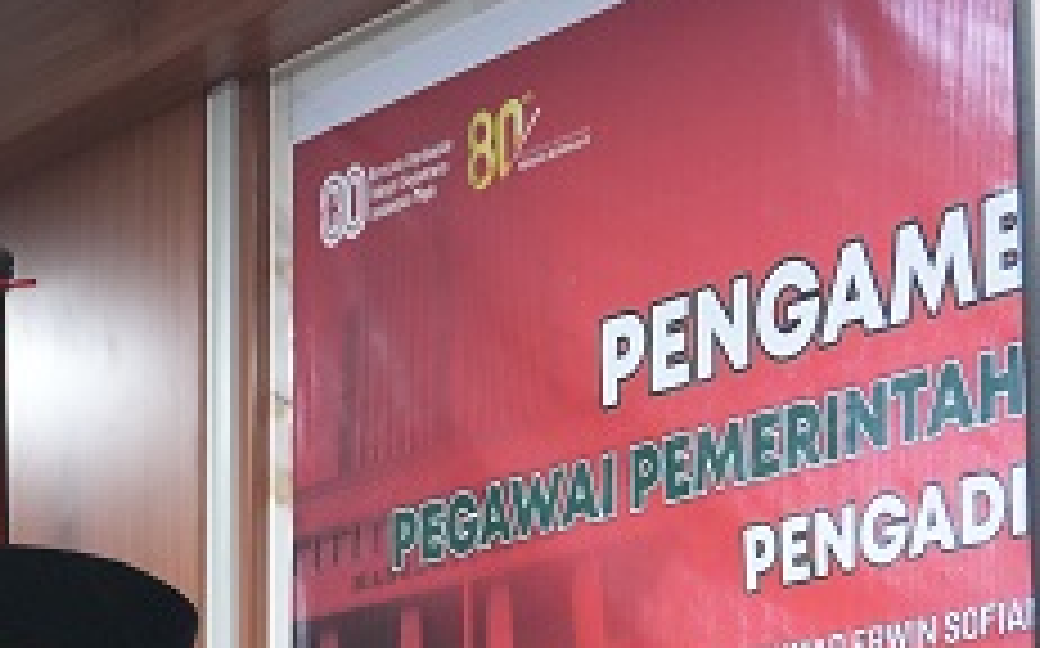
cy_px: 873
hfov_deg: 15.0
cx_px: -198
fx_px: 3824
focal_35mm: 135
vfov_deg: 9.5
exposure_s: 1/25
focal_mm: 34
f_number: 7.1
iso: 3200
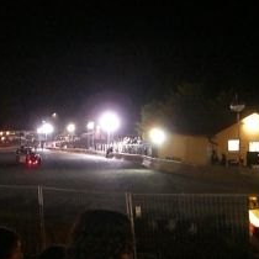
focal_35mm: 68
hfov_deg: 25.2
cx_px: 81
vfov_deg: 25.4
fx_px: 576
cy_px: 134
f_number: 2.7
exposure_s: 1/15
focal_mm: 6.2
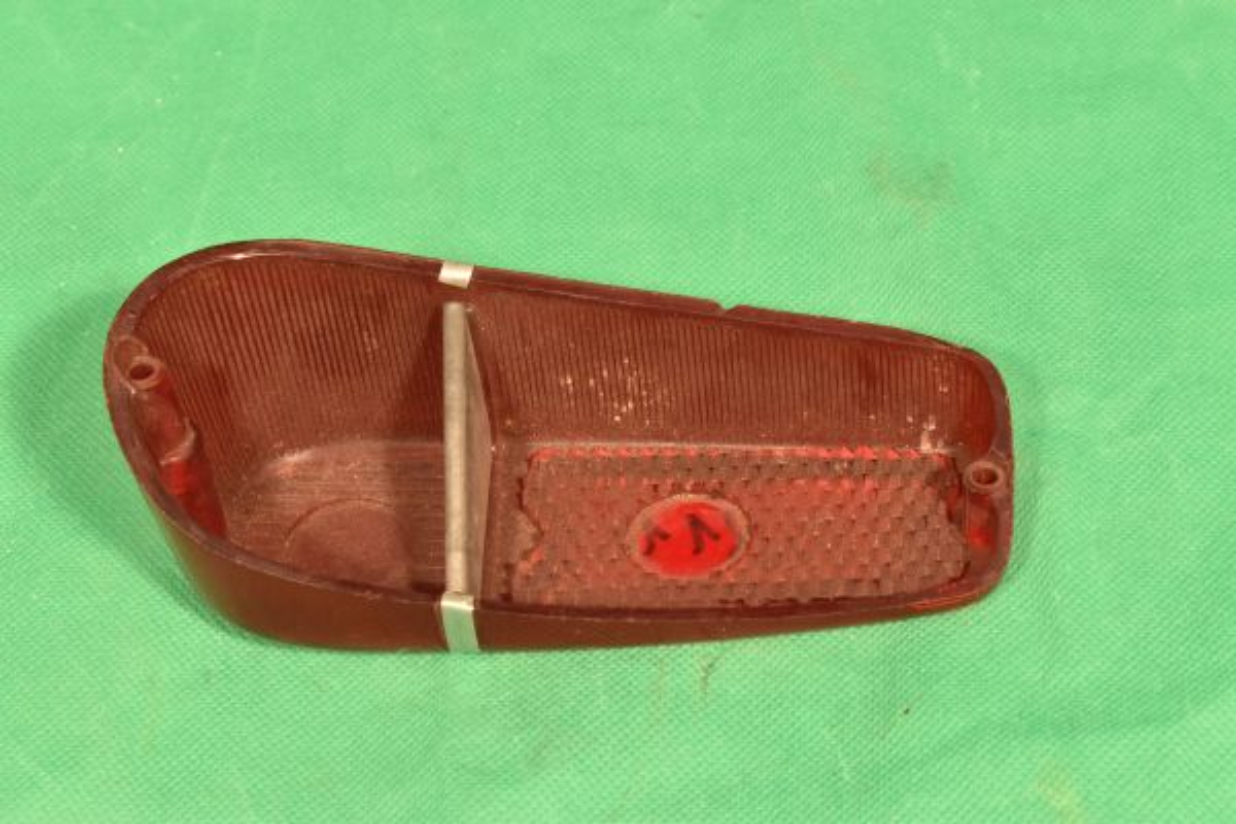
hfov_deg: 24.6
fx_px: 2832
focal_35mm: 82
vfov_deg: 16.6
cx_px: 618
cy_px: 412
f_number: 14
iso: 2500
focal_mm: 55
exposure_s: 1/100
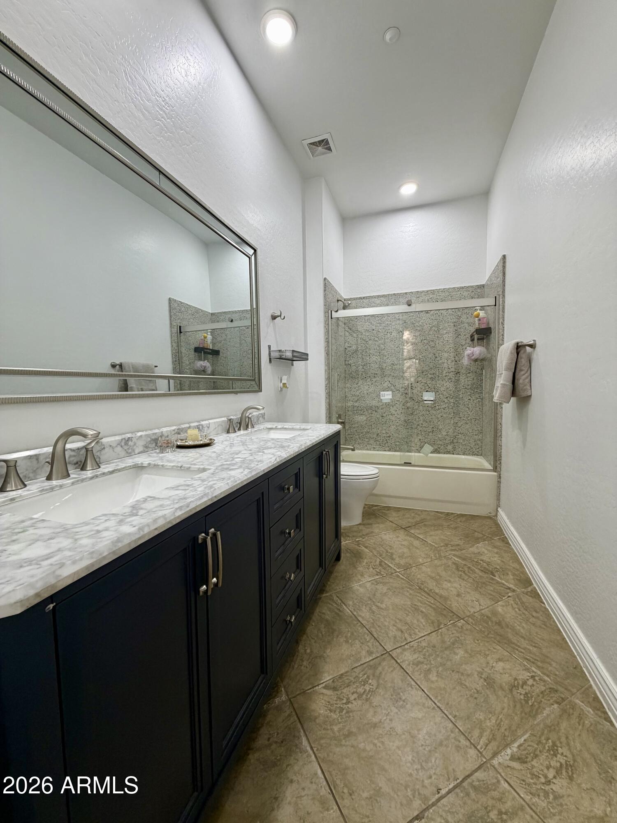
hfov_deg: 85.7
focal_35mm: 14
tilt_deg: -3.7
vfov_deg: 102.1
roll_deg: +0.7
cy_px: 412
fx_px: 333
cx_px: 308
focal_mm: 2.22
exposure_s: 1/120
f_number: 2.2
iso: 200
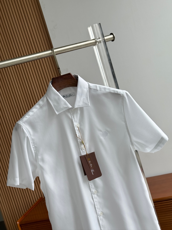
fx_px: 318
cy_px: 115
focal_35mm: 48
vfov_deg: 39.7
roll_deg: +16.5
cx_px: 86
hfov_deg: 30.3
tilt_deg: -5.2
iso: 64
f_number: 1.78
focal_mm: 6.76
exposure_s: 1/488
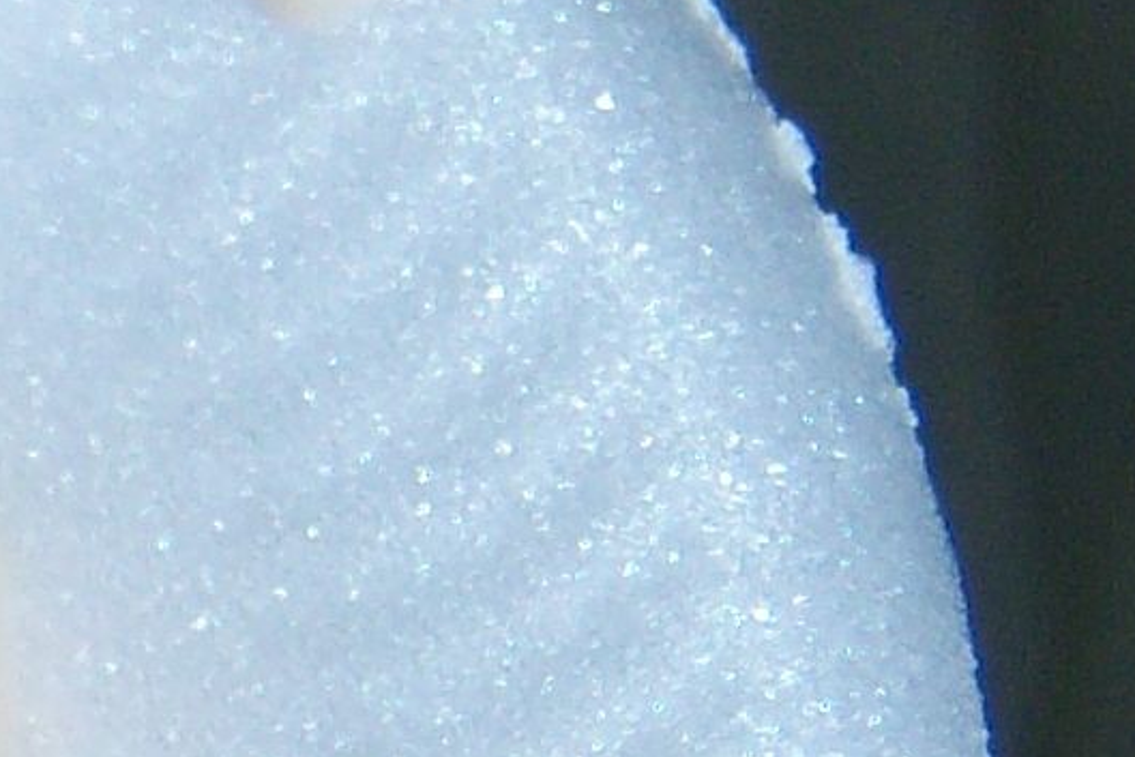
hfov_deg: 7.6
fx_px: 8136
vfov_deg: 5.3
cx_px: -1313
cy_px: 1023
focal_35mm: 258
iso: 80
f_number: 2.8
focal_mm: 7.5
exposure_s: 1/60
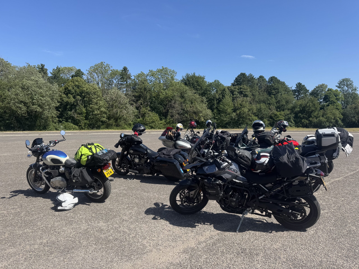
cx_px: 180
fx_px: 249
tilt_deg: -2.8
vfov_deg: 56.8
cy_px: 134
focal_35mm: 24
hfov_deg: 71.6
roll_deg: -1.6
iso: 80
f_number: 1.78
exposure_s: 1/2959
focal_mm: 6.76
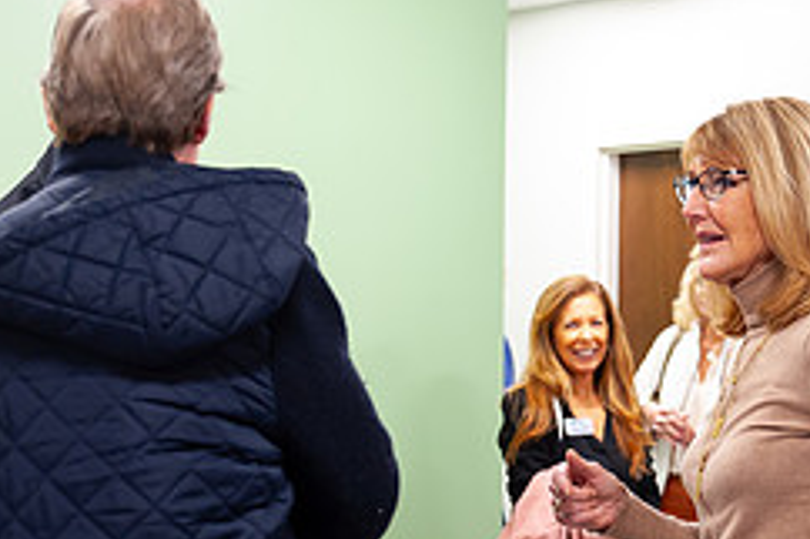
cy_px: 365
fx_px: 2158
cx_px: 502
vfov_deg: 14.2
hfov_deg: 21.2
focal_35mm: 96
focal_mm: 40
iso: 800
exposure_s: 1/125
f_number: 2.8
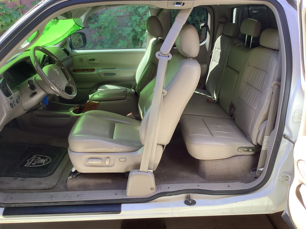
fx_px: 274
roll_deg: +1.7
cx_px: 153
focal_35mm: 31
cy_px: 114
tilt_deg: -16.9
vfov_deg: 45.4
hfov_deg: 58.4
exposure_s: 1/120
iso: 50
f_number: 2.4
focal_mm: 3.3
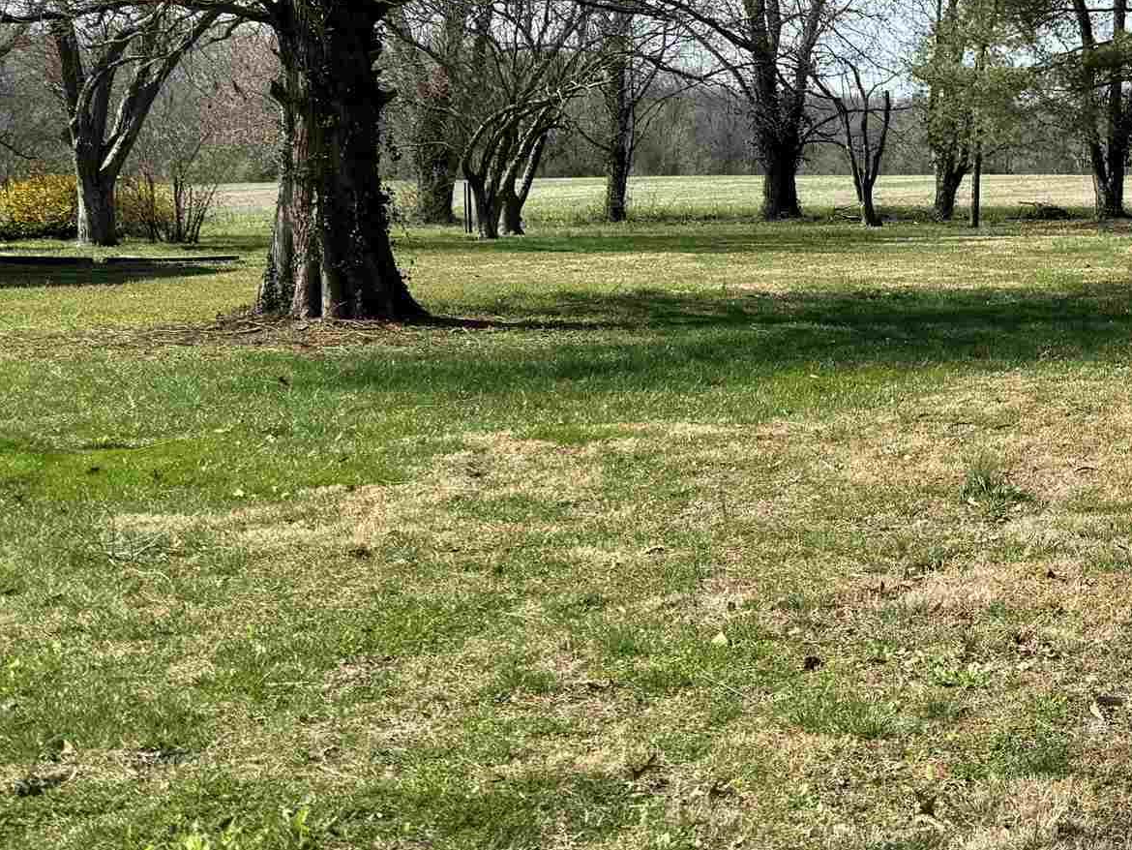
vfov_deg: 23.1
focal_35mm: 63
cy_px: 222
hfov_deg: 26.3
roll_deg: +0.0
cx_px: 1454
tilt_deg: -2.2
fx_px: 2061
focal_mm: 6.86
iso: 80
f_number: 1.78
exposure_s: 1/2710
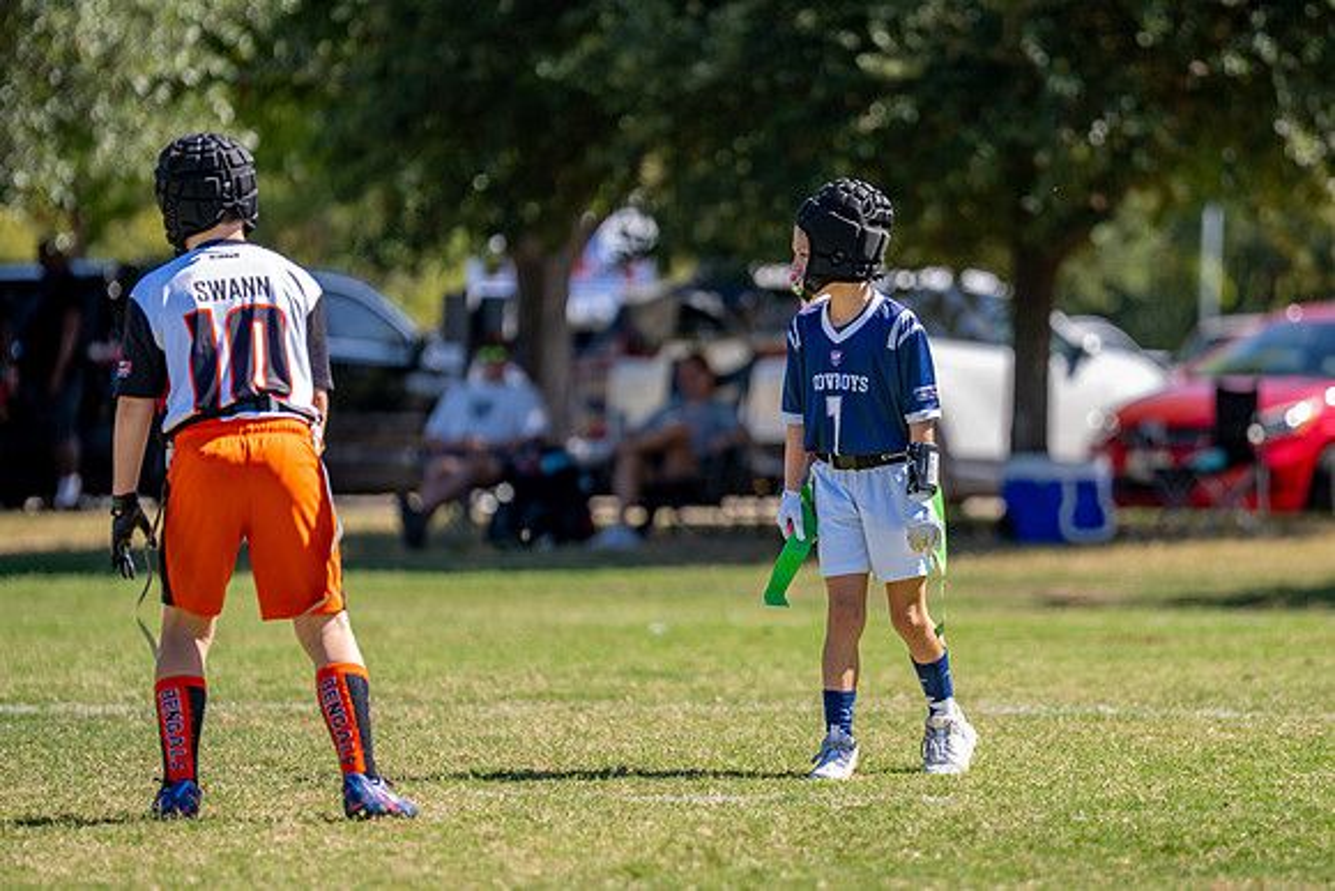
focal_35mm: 228
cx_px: 848
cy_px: 412
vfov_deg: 6.0
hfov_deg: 9.0
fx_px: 8458
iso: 160
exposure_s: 1/1250
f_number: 2.8
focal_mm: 178
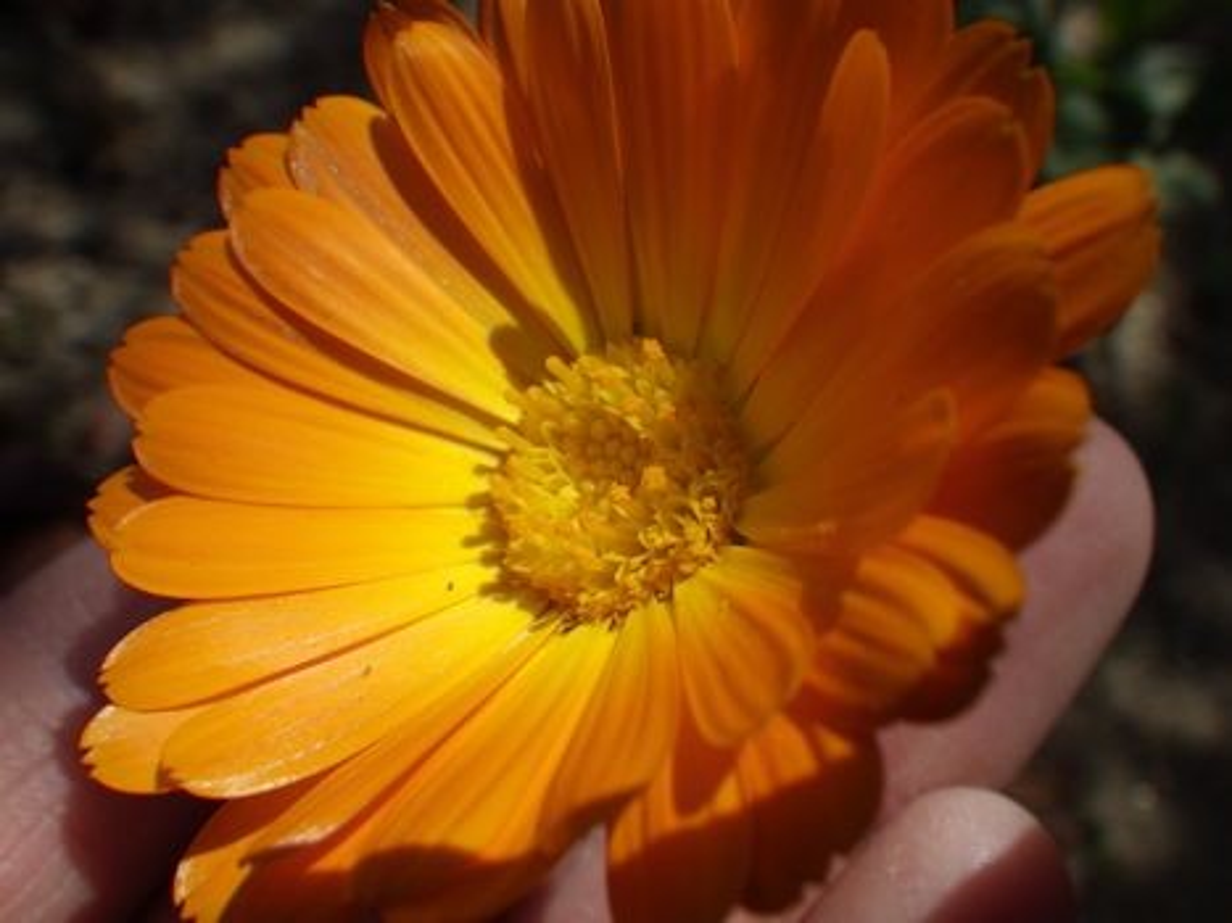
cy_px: 462
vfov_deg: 41.8
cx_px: 616
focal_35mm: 34
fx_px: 1210
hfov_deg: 54.0
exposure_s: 1/1250
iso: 125
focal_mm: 6.1
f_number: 4.6
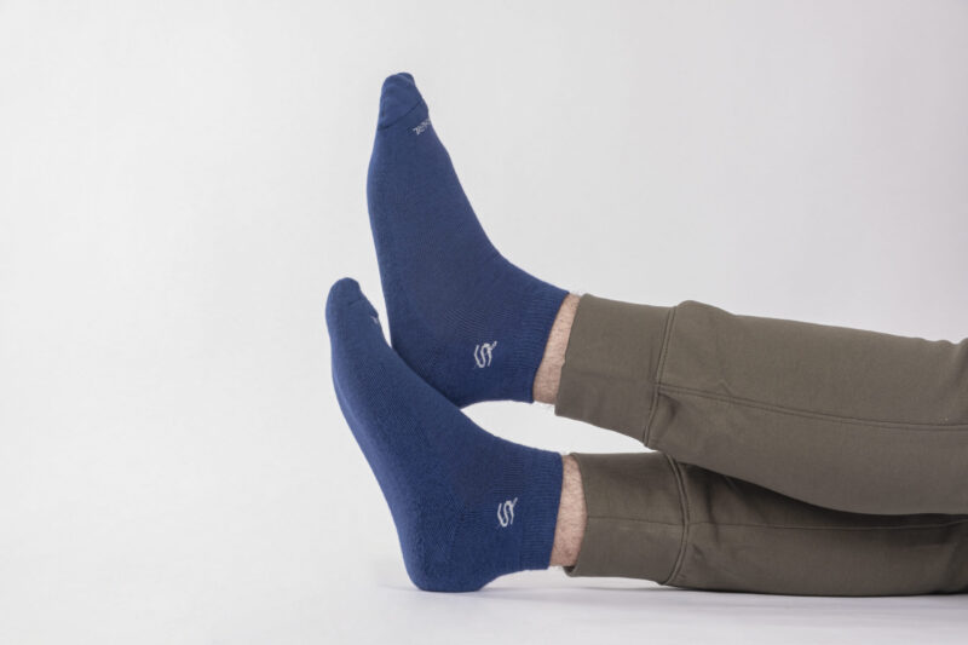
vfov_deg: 18.7
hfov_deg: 27.7
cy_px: 322
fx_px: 1962
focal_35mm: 73
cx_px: 484
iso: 80
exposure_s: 1/125
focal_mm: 48.4
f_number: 10
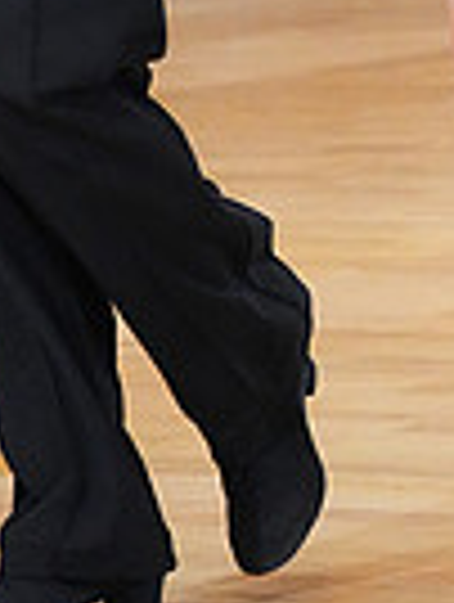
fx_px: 5212
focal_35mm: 299
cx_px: 663
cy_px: -342
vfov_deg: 6.5
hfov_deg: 5.0
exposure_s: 1/400
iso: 12800
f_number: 5
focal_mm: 72
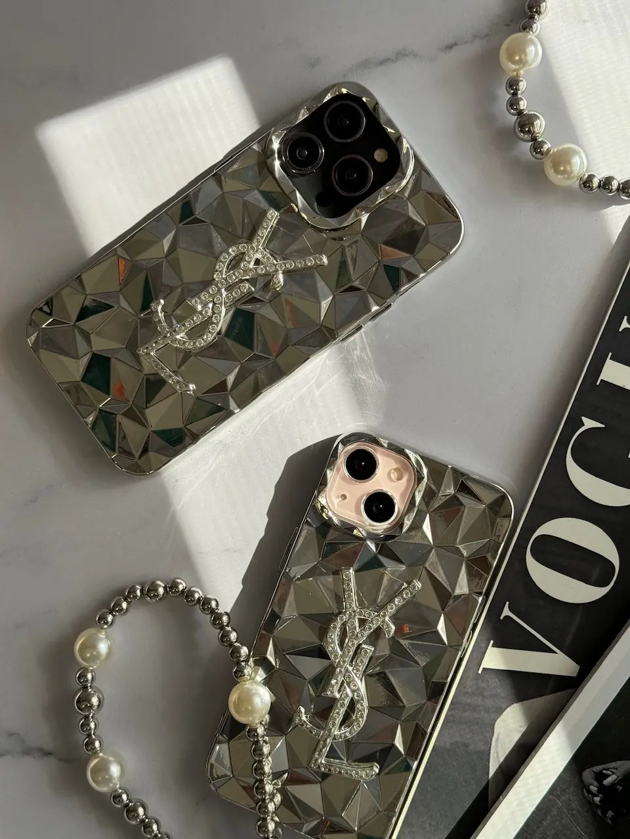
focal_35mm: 48
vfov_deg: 39.7
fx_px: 1165
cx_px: 315
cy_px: 420
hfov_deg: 30.3
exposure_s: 1/995
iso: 64
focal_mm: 6.86
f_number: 1.78
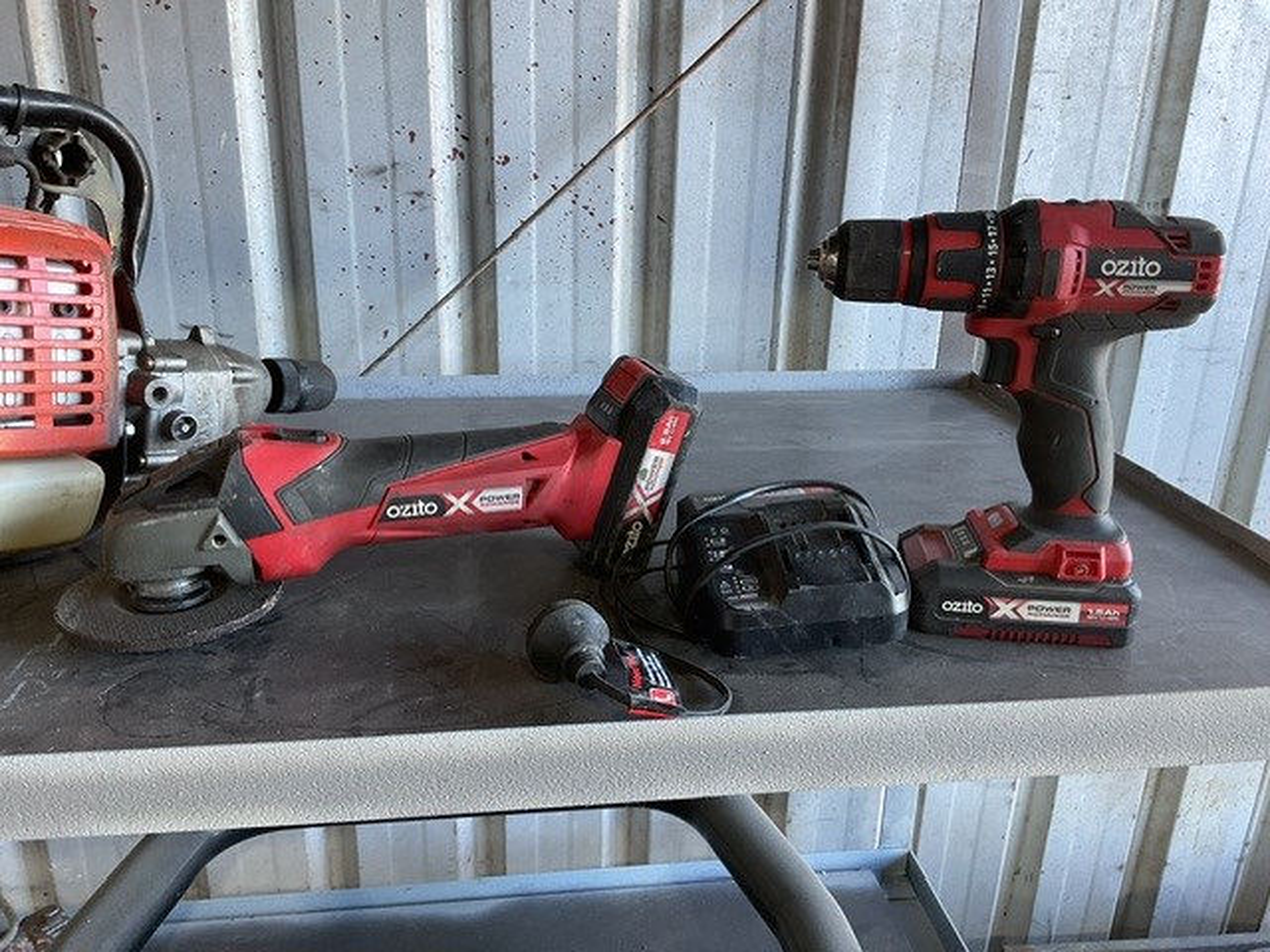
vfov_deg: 48.2
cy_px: 476
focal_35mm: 29
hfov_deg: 61.7
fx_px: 1064
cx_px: 635
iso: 50
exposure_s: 1/50
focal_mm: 3
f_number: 1.8
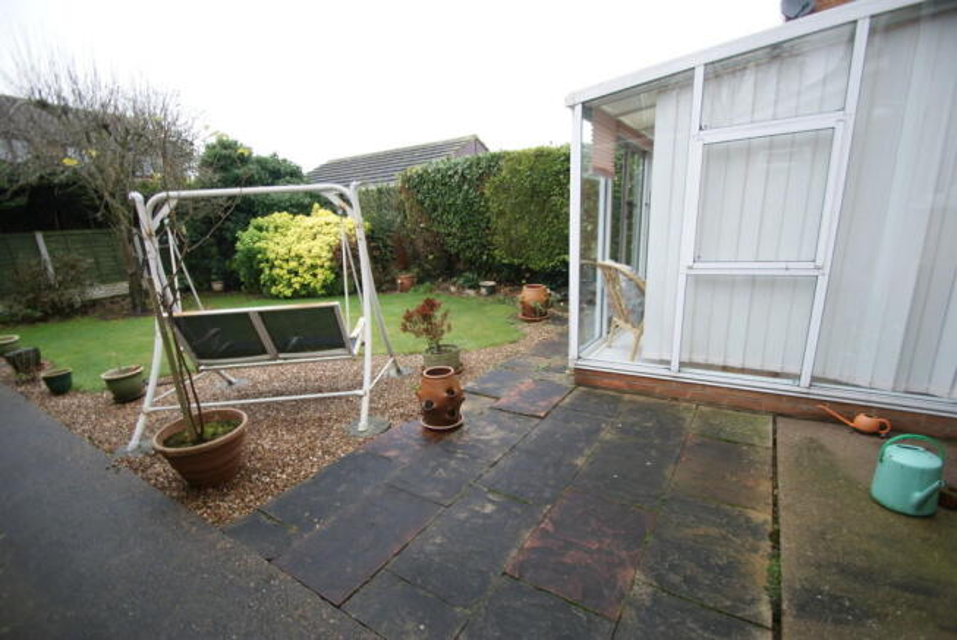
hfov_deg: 100.3
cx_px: 478
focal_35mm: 15
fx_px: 399
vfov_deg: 77.5
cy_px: 320
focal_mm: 10
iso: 100
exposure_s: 1/15
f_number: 3.5
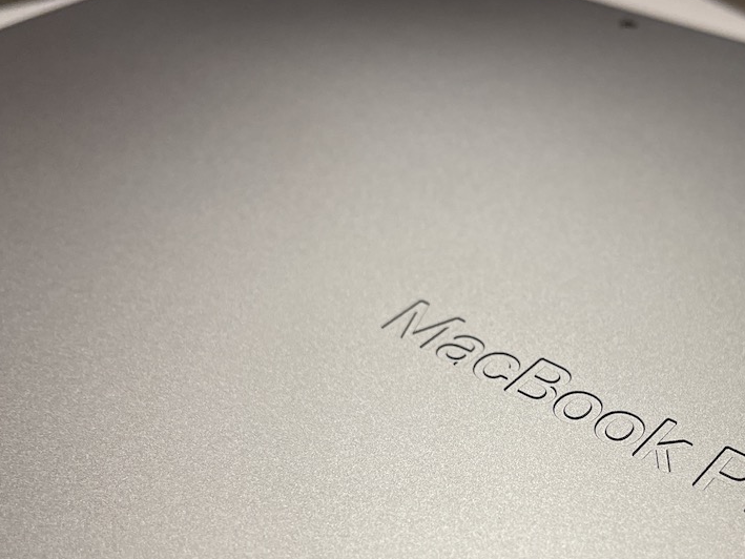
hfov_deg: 42.0
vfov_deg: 32.2
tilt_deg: -42.2
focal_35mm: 44
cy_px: 426
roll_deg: -0.9
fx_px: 947
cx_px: 529
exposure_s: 1/120
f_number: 1.6
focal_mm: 4.2
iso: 100
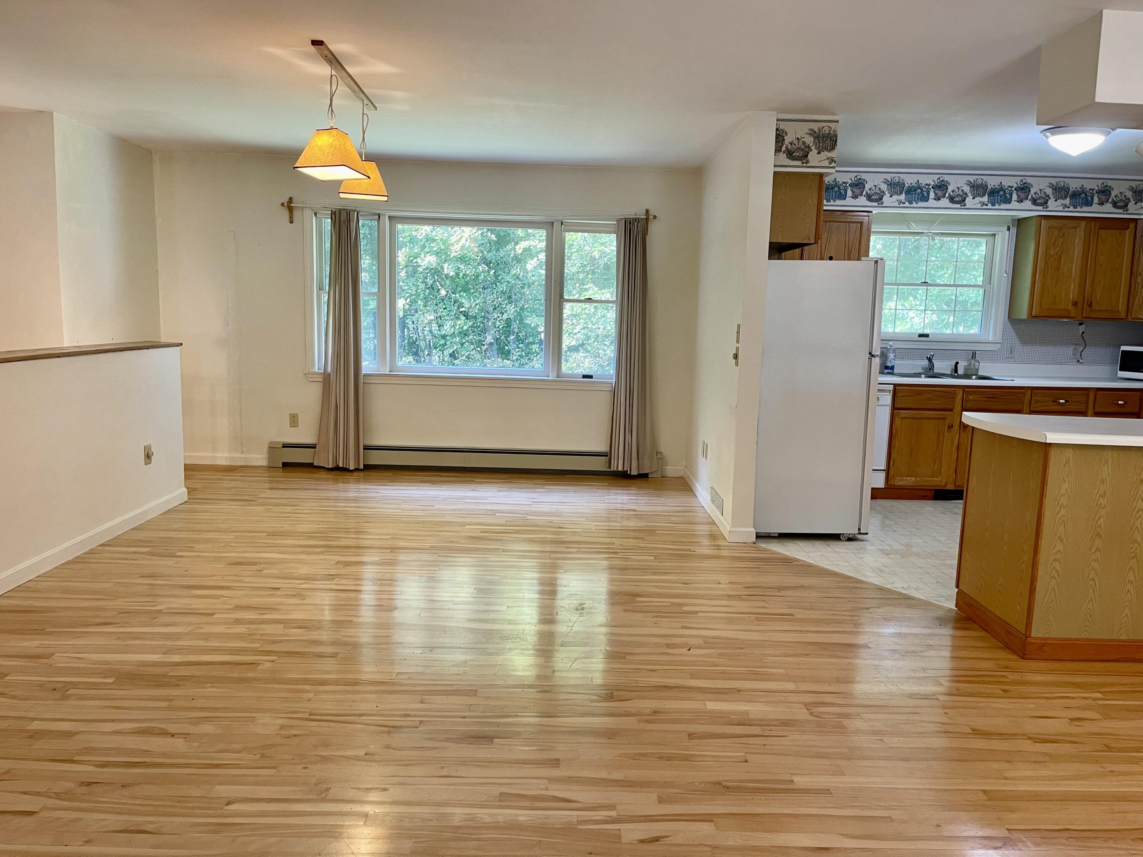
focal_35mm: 25
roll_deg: -1.7
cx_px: 572
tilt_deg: -6.3
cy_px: 428
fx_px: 825
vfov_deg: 54.9
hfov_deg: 69.4
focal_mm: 5.1
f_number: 1.6
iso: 80
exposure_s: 1/60
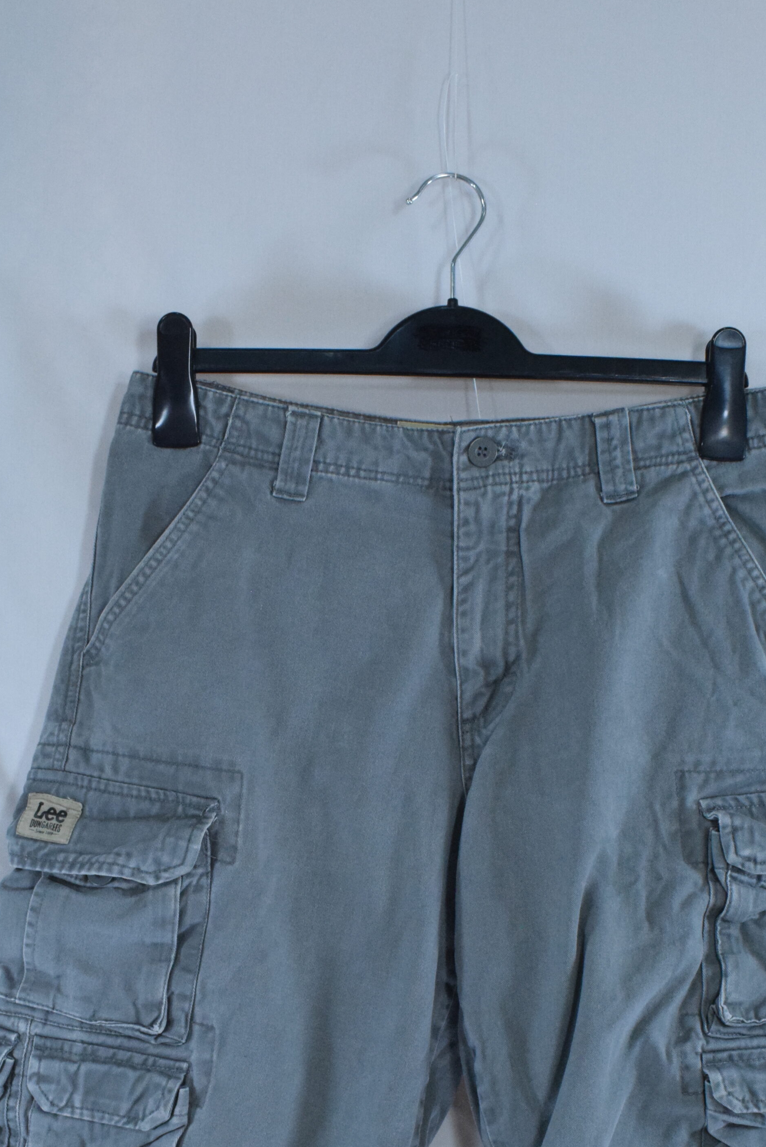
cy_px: 743
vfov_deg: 32.3
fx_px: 1967
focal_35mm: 62
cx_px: 401
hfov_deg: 22.0
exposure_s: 1/160
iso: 3200
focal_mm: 29
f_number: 16
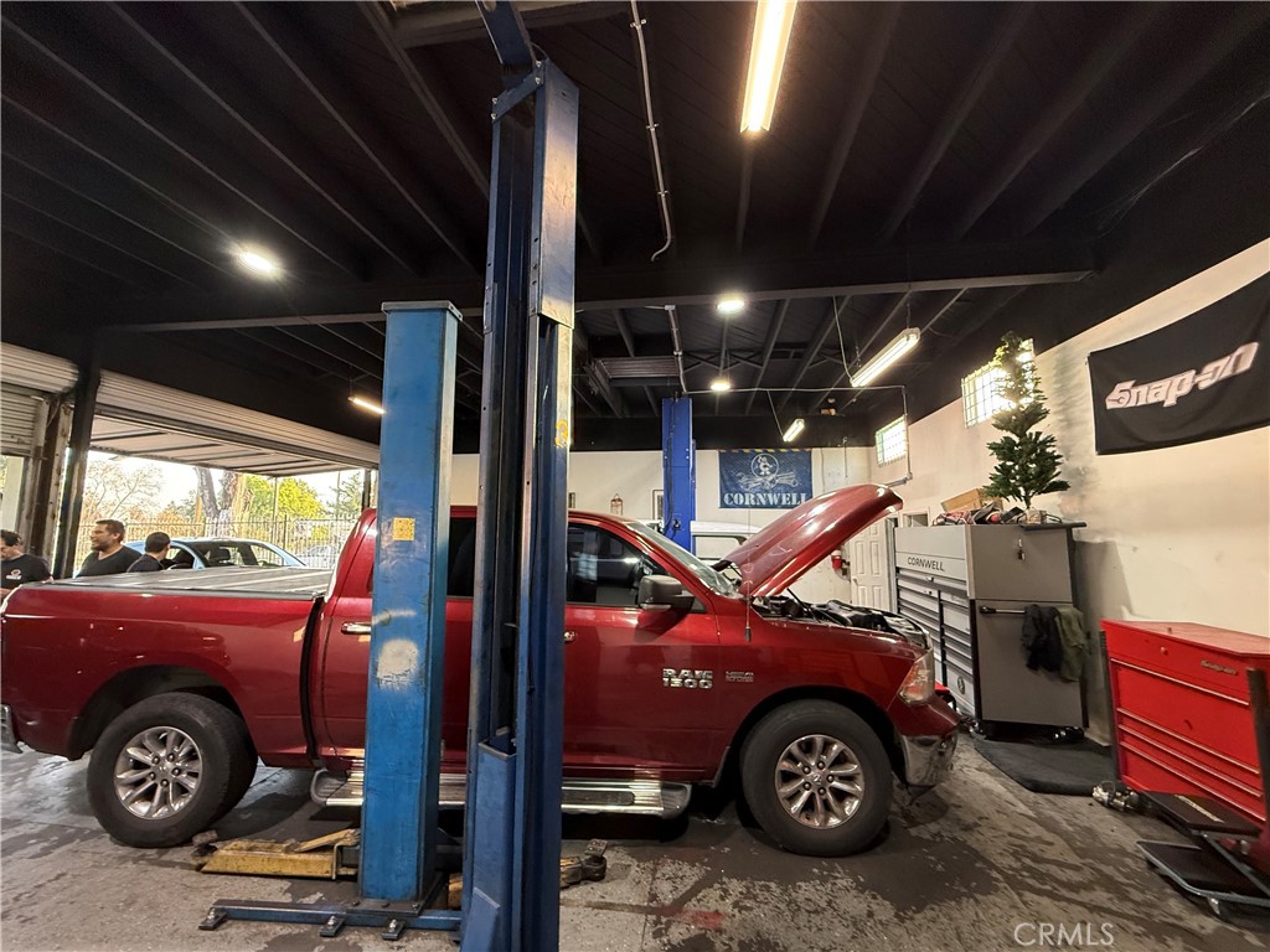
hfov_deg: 102.1
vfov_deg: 85.7
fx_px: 514
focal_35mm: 14
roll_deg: -1.5
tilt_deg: +7.7
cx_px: 635
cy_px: 476
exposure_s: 1/120
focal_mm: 2.22
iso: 400
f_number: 2.2
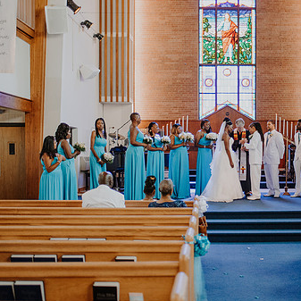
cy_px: 164
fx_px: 571
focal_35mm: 58
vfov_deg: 29.5
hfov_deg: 29.2
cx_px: 221
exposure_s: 1/1250
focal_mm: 35
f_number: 1.8
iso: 2000
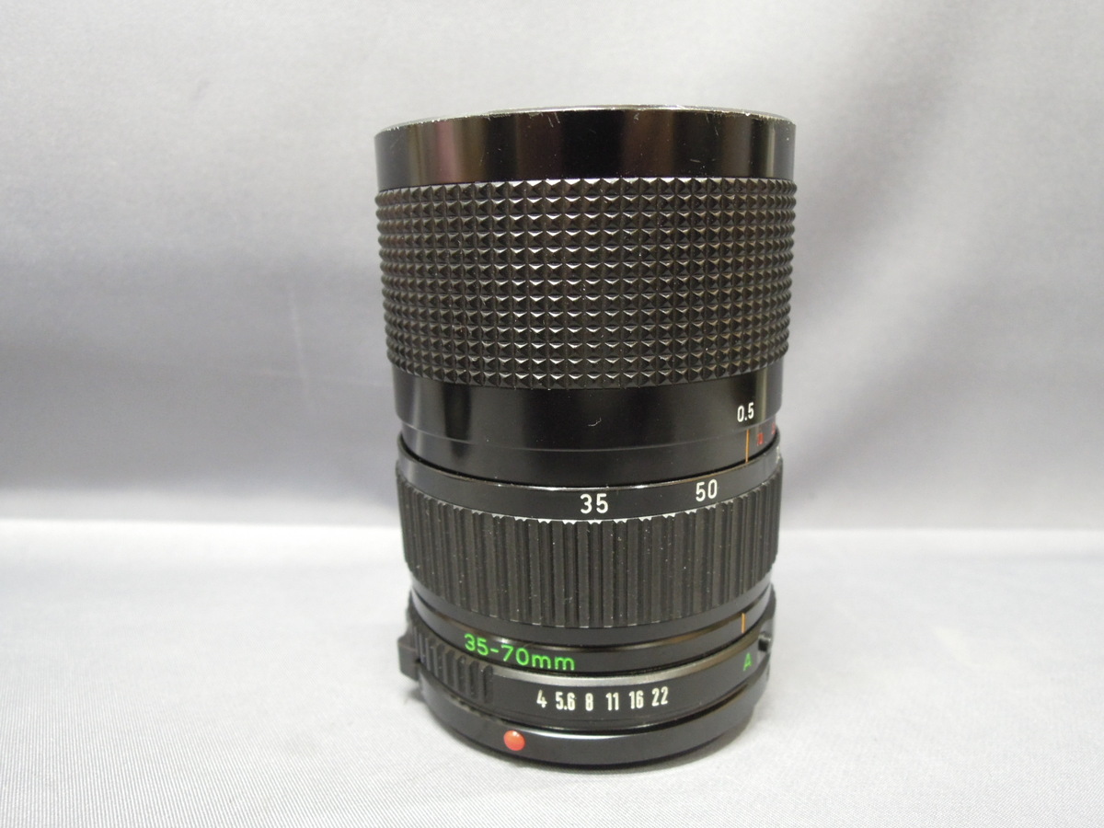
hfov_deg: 71.6
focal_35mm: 24
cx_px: 552
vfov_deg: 56.8
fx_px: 765
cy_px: 414
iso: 400
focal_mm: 4.3
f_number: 2.8
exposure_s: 1/15
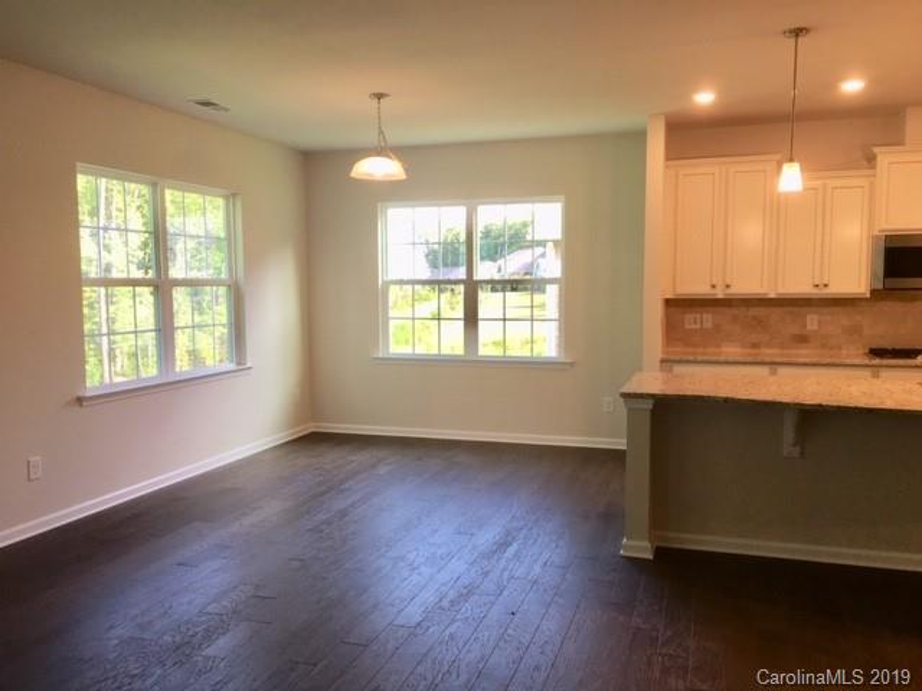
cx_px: 461
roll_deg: +0.2
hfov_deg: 61.7
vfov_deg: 48.2
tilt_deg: -3.8
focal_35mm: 29
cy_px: 346
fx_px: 772
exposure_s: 1/40
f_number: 2.2
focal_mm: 4.15
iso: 25
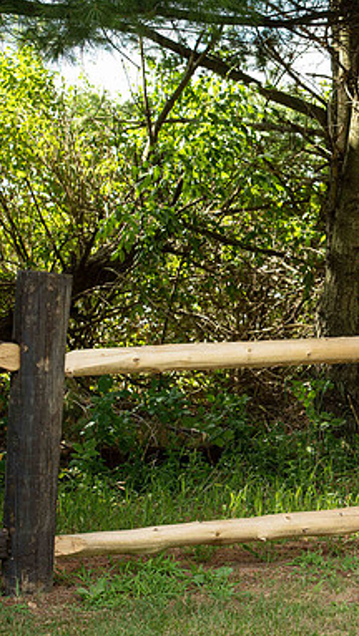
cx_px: 437
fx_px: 1875
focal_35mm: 111
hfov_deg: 10.7
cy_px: 318
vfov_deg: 19.3
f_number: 6.3
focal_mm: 70
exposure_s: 1/200
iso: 400
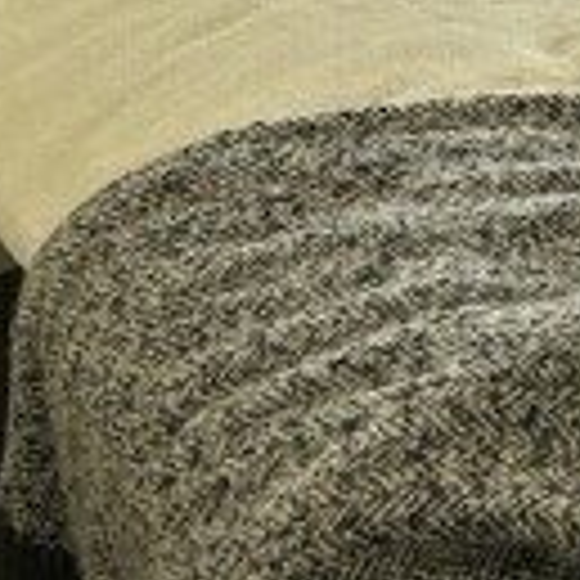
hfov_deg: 16.9
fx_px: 1460
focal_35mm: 77
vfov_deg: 19.9
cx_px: 1151
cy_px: -256
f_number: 2.2
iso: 40
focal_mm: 2.22
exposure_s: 1/1043
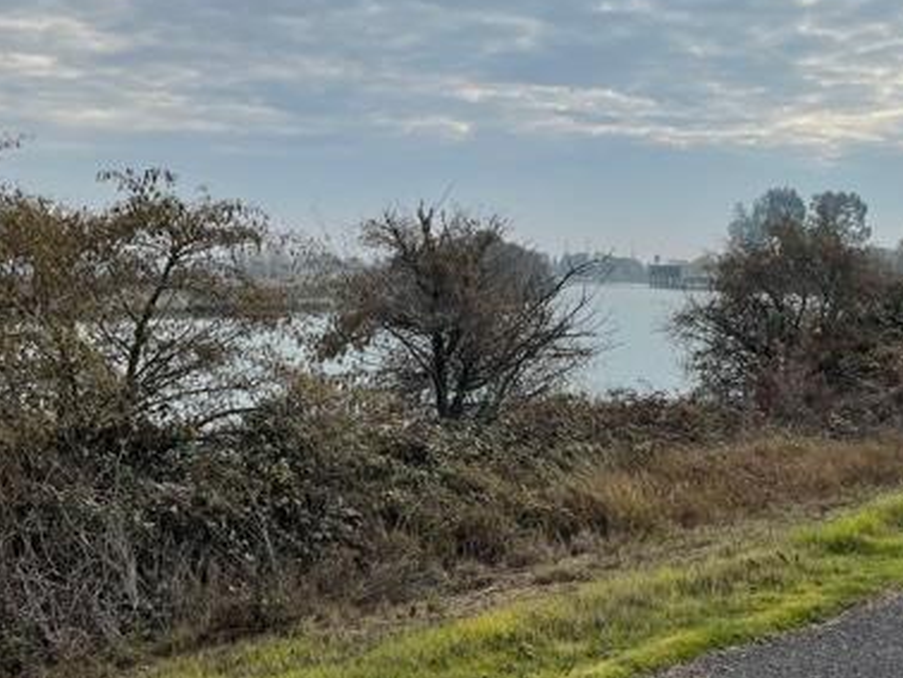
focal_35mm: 44
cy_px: 313
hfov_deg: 42.8
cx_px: 516
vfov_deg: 32.9
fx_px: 1149
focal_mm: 4.2
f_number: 1.6
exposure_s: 1/7813
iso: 32
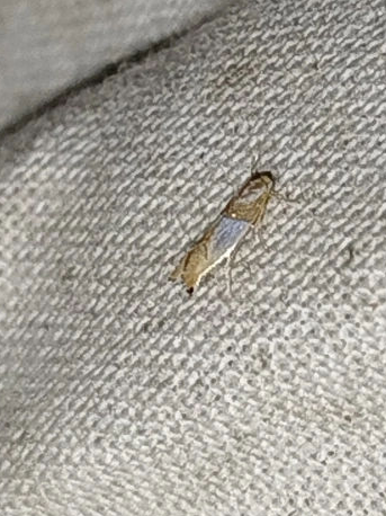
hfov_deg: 5.7
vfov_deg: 7.6
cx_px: 212
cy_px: 187
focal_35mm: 260
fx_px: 3869
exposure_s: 1/50
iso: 64
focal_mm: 5.31
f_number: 1.7
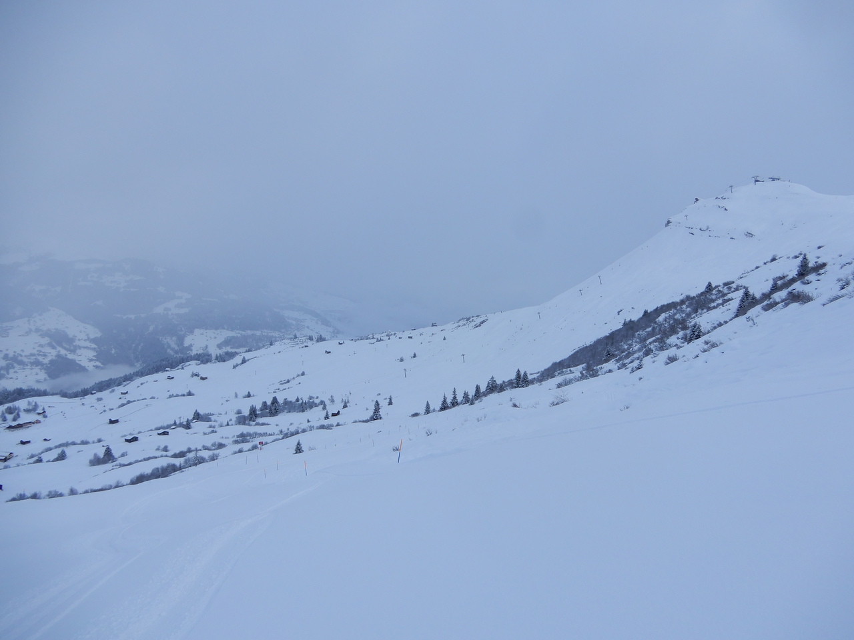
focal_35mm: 24
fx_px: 592
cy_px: 320
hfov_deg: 71.6
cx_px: 427
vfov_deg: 56.8
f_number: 3.4
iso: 80
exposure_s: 1/640
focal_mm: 4.3
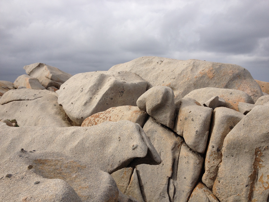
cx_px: 134
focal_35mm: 35
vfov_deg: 40.7
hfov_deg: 52.6
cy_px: 101
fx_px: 272
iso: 64
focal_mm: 4.28
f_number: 2.4
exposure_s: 1/2045
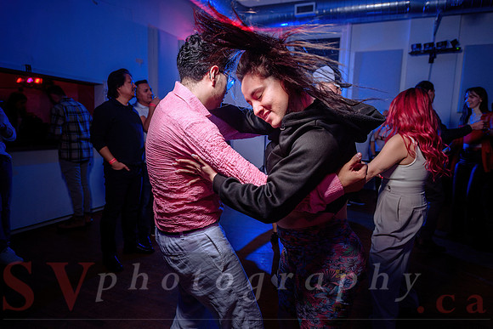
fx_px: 329
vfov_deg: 53.2
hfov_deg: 73.7
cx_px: 246
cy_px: 164
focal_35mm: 24
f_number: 2.8
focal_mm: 24
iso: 500
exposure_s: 1/80
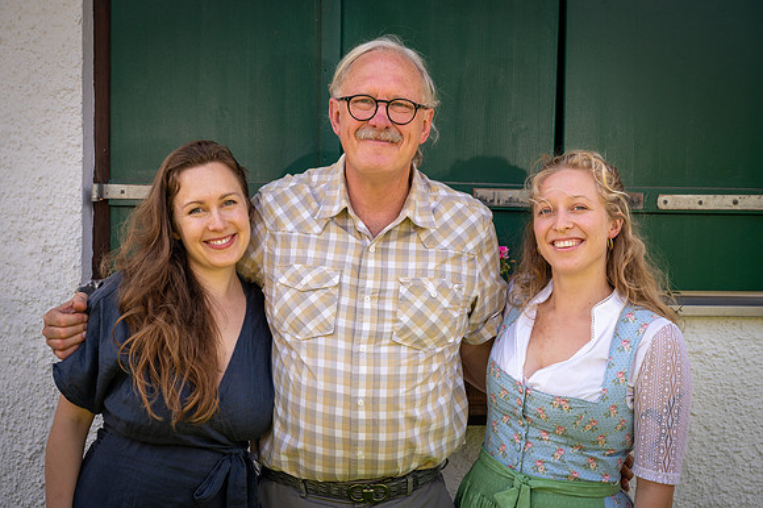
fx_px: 1186
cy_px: 254
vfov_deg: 24.2
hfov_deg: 35.7
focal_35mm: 56
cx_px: 382
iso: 250
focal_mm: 56
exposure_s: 1/200
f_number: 9
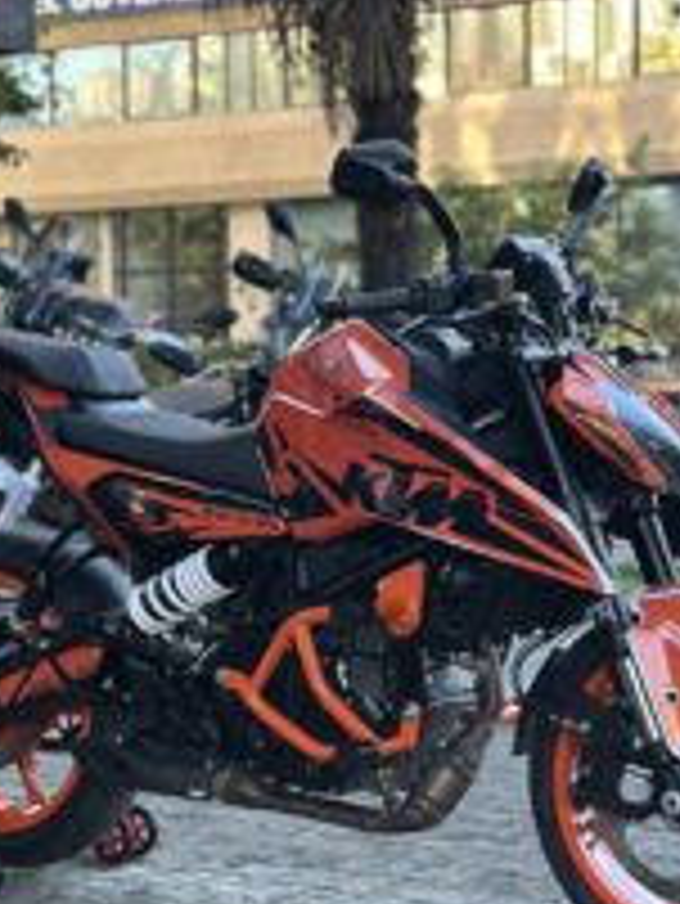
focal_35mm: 89
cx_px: 342
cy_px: 510
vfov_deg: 22.0
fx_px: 2329
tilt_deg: -2.5
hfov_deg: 16.6
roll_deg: -0.3
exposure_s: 1/213
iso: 80
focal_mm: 6.86
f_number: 1.78
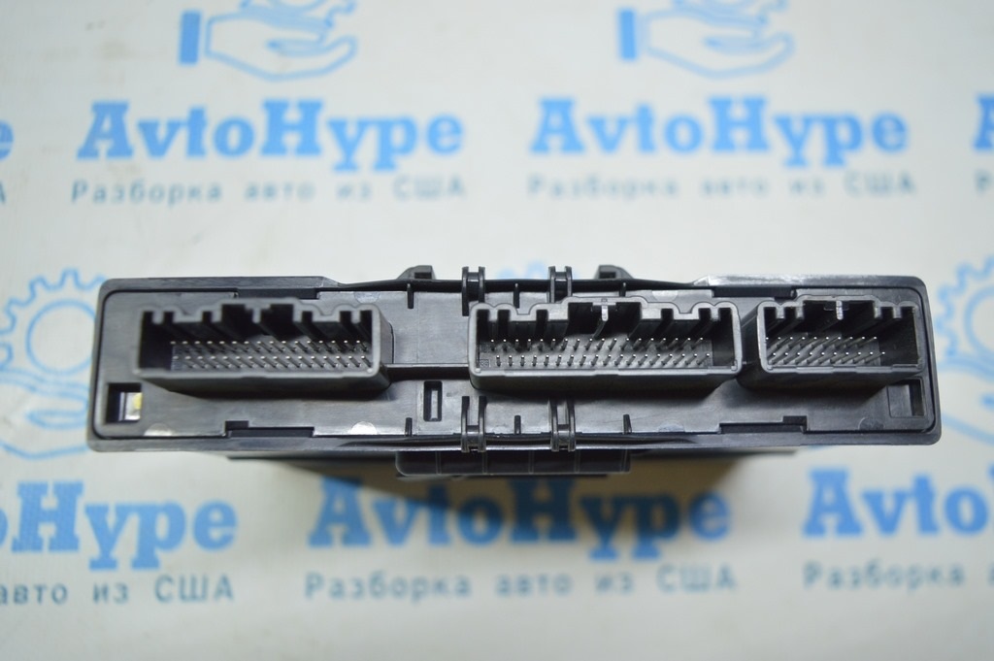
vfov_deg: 39.9
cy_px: 330
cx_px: 497
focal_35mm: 33
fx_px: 910
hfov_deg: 57.3
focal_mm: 22
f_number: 3.8
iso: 400
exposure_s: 1/60
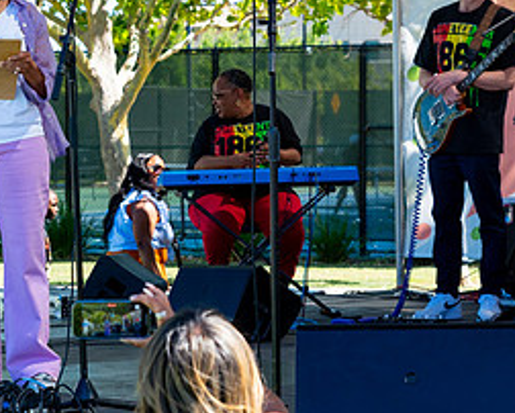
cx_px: 59
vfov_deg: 10.2
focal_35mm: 151
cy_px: 205
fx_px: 2303
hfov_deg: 12.7
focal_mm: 70
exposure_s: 1/640
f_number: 5.6
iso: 320
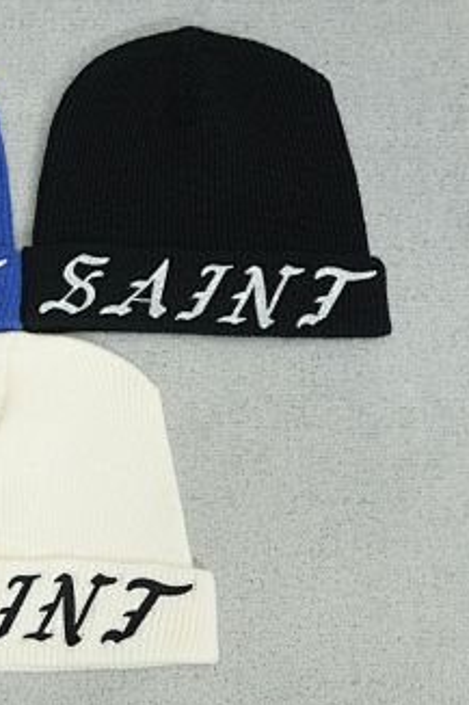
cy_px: 351
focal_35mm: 46
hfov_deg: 27.9
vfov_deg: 42.8
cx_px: 28
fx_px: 900
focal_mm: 20
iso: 1000
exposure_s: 1/160
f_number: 8
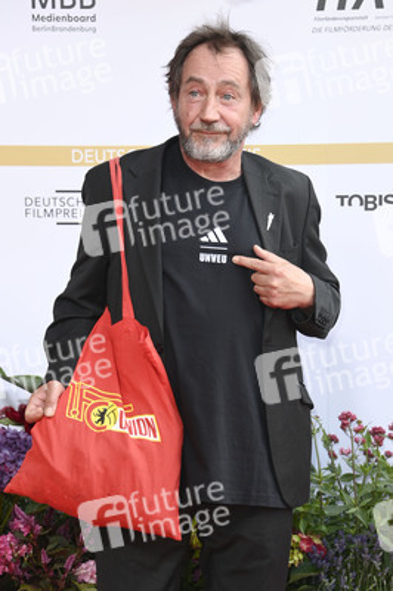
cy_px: 296
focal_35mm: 112
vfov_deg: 18.3
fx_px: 1837
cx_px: 196
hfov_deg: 12.2
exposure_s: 1/250
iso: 640
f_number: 5.6
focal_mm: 112
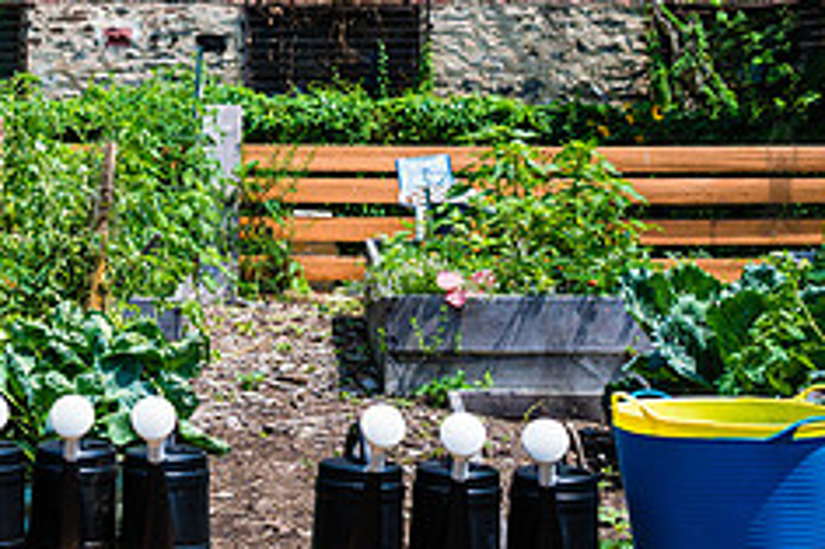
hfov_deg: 23.1
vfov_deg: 15.8
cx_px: 101
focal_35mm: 86
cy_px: 175
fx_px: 1969
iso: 200
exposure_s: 1/800
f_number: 5
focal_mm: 35
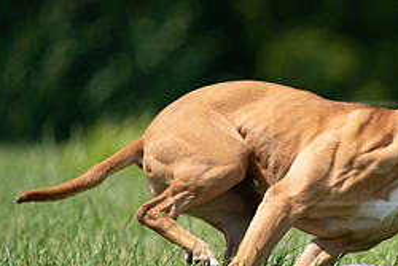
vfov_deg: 1.0
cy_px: 181
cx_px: 422
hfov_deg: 1.5
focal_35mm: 1394
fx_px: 15420
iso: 1000
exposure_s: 1/4000
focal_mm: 600
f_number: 6.3
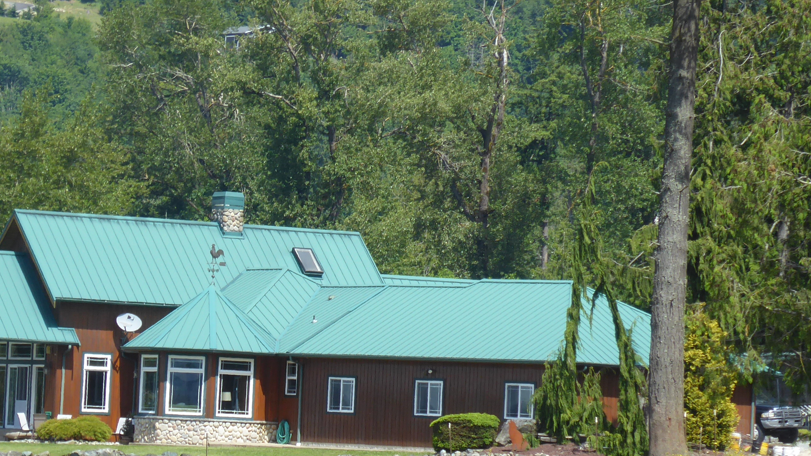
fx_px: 6150
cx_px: 315
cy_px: 304
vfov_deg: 4.2
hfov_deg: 7.5
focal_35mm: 286
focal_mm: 27.1
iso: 100
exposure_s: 1/320
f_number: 5.4
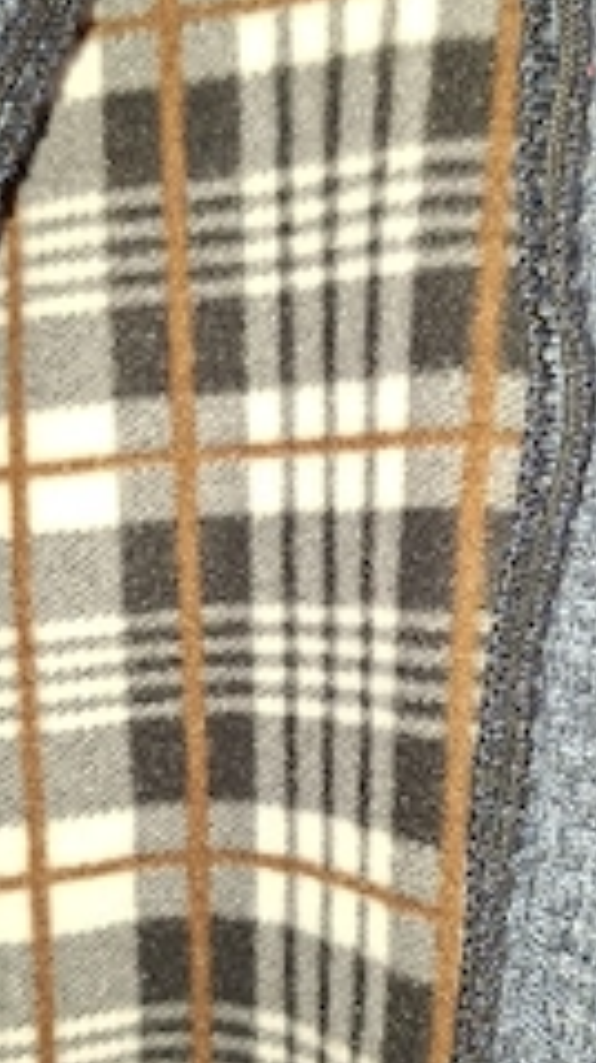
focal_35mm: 42
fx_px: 1183
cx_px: 285
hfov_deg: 28.3
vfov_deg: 48.3
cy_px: 574
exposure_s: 1/60.2
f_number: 1.8
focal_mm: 5.54
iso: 200
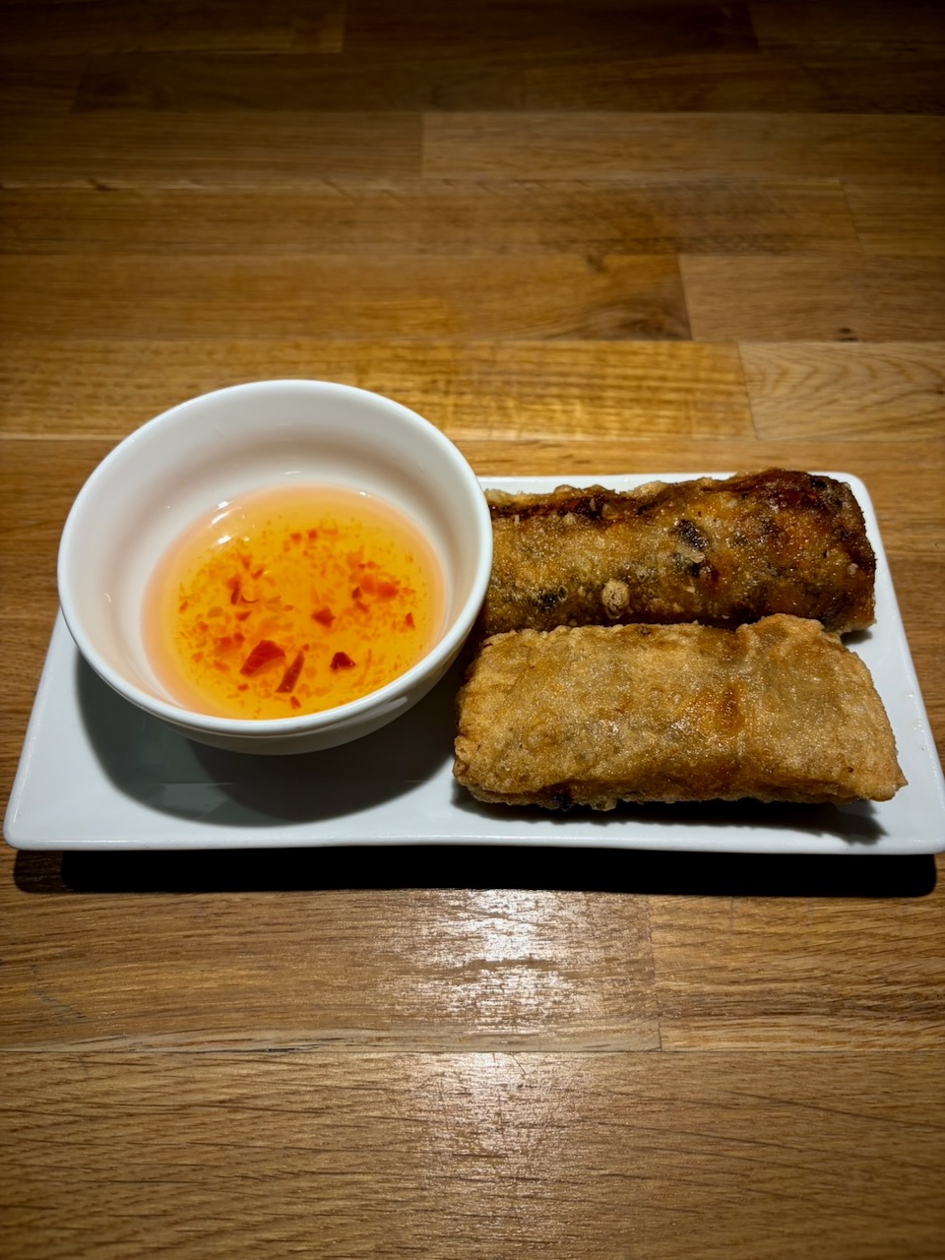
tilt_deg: -58.3
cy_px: 630
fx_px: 946
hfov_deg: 53.1
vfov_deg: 67.3
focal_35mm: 26
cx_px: 472
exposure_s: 1/197
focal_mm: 5.96
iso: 40
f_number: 1.6
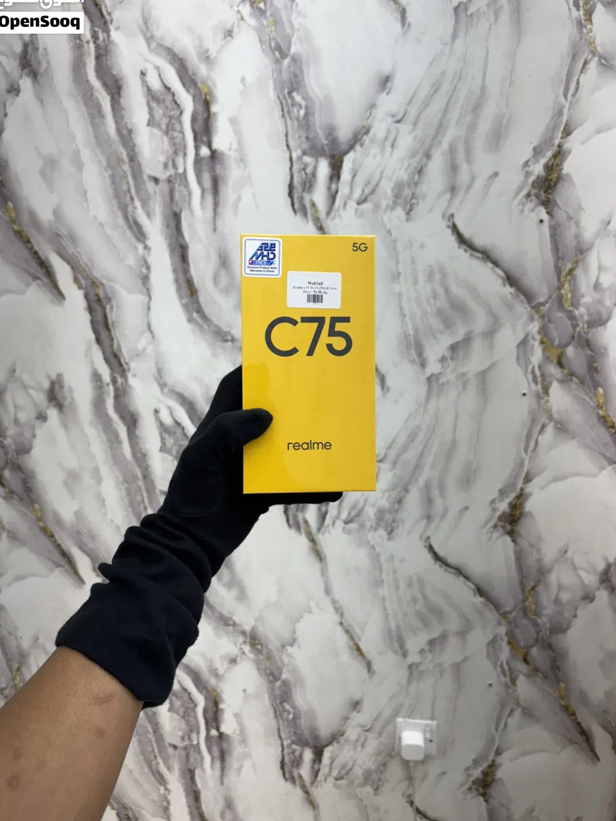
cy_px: 400
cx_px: 298
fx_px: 640
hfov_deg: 51.4
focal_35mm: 27
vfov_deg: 65.3
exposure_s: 1/277
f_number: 1.6
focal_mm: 5.96
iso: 40
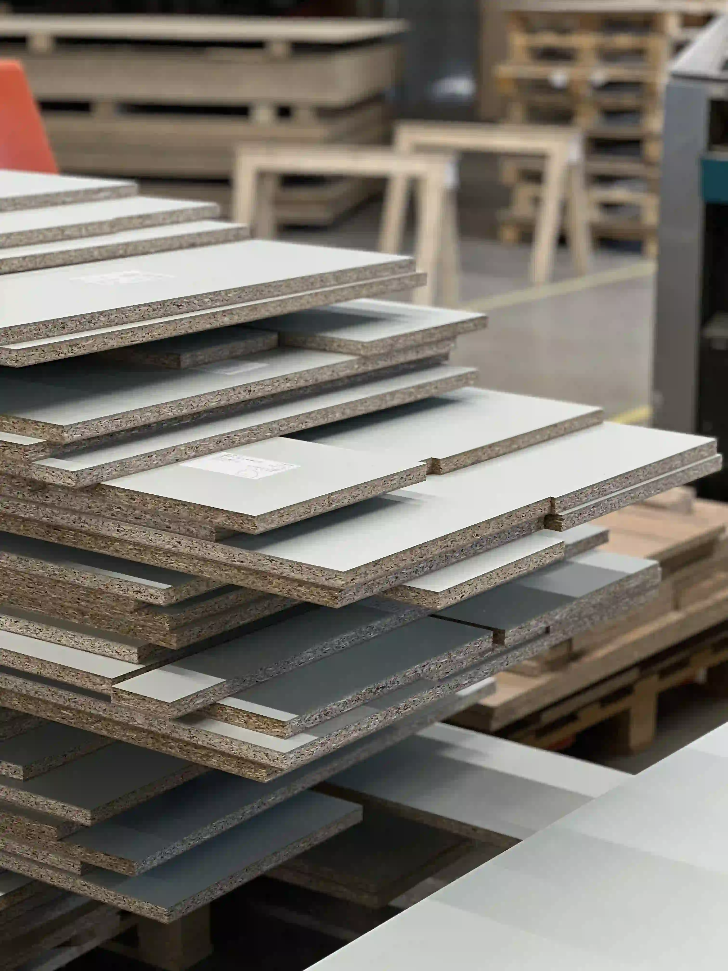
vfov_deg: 25.3
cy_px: 486
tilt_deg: -13.3
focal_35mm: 77
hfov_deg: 19.1
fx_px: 2159
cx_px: 364
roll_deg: -0.2
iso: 200
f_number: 2.8
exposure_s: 1/100
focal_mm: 9
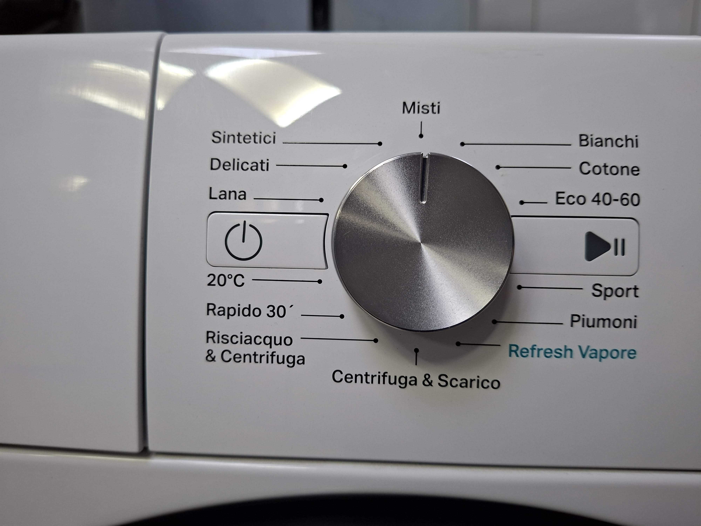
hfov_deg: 73.9
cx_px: 350
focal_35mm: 23
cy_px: 263
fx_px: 466
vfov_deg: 58.9
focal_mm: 5.54
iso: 320
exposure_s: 1/100
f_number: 1.8
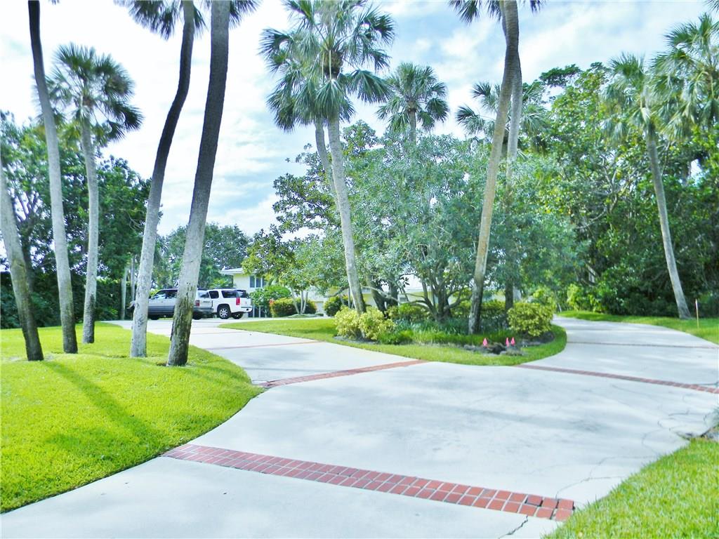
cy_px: 270
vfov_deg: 49.7
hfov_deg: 63.4
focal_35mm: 28
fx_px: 582
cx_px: 360
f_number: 3.5
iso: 80
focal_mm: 5
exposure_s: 1/817
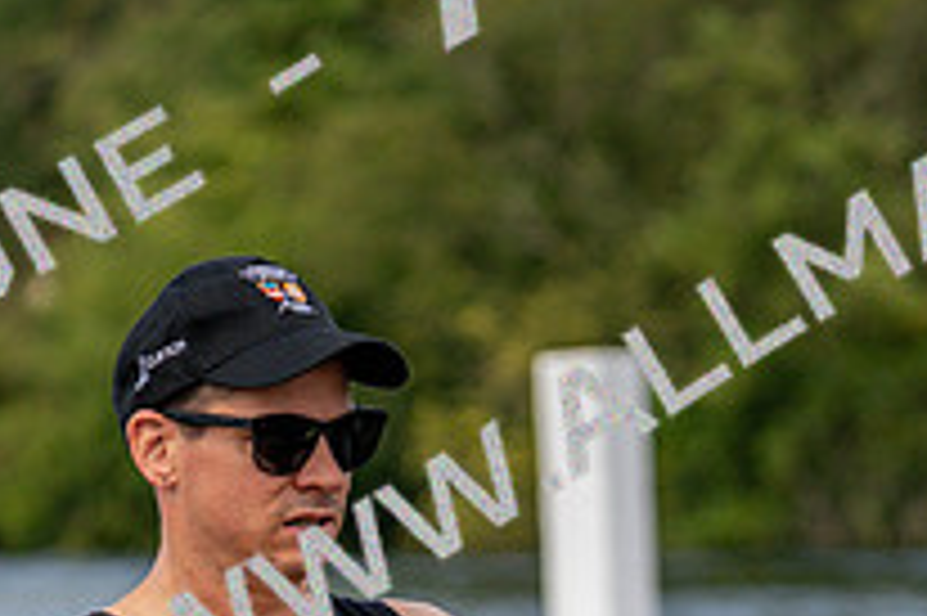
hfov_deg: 3.7
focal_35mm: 564
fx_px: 14511
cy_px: 708
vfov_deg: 2.4
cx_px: 675
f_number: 5.6
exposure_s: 1/1600
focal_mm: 200
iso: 400
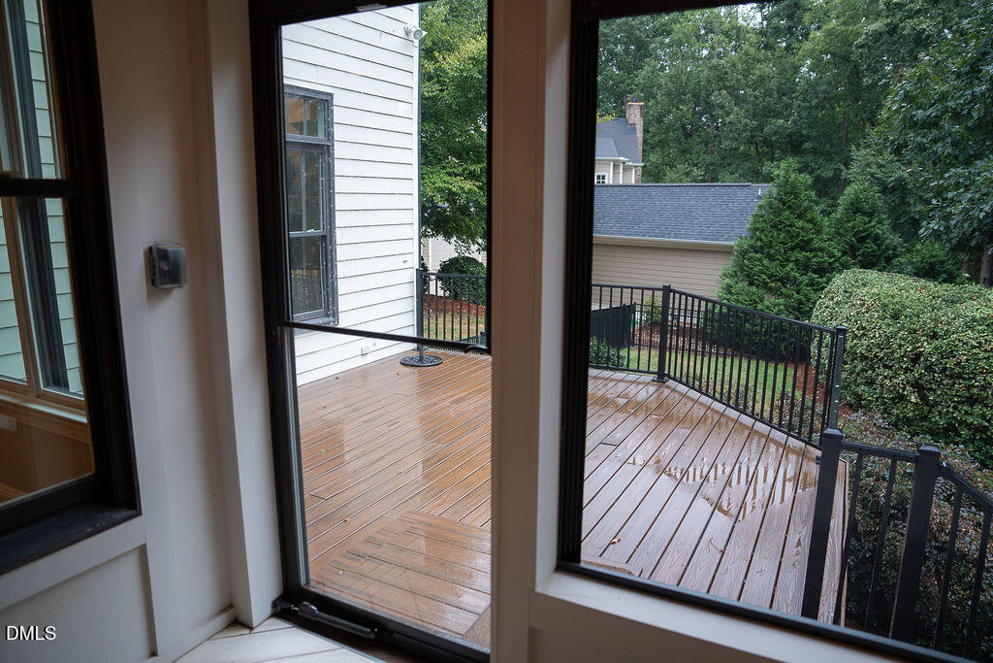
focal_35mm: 24
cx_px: 496
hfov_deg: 73.7
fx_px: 662
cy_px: 332
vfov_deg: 53.1
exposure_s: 1/200
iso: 320
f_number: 2.8
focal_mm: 24
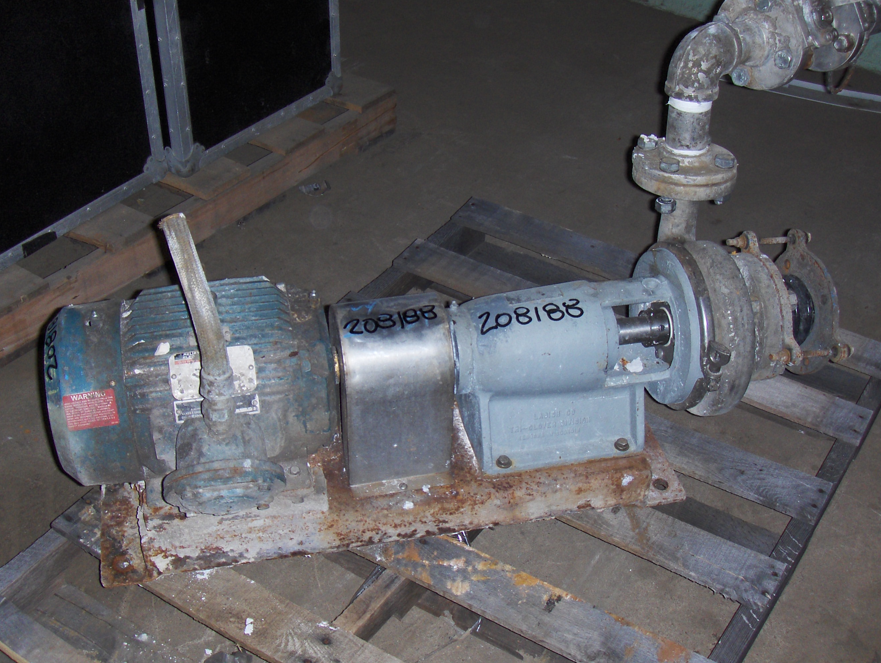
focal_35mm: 44
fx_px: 1121
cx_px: 427
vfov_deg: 32.9
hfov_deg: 42.9
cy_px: 338
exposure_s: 1/60
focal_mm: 6.5
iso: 100
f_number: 3.5
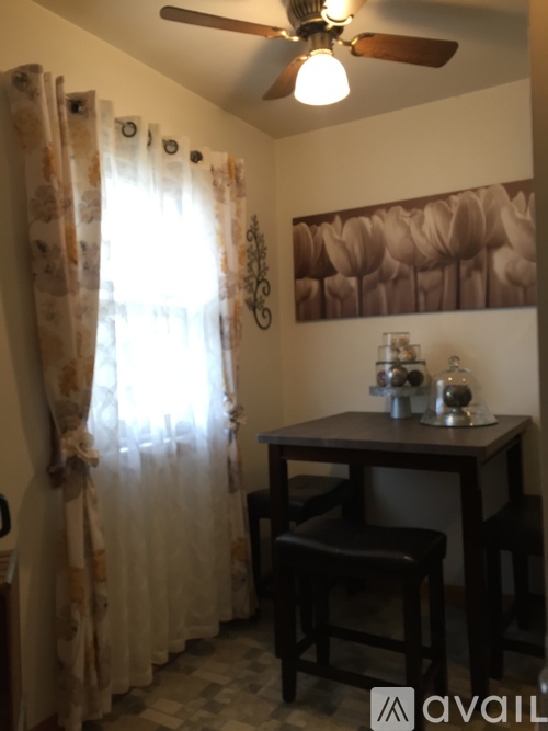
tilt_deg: -1.4
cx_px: 274
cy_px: 366
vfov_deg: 61.7
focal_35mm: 29
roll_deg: +2.1
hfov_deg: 48.2
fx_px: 612
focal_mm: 4.15
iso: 64
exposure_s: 1/30
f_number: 2.2
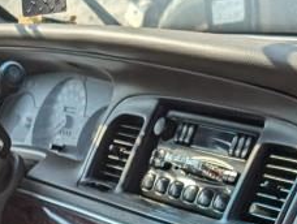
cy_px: 555
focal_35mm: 134
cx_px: 74
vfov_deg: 9.7
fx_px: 1152
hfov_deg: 14.6
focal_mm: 6.9
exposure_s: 1/400
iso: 19
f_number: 1.68
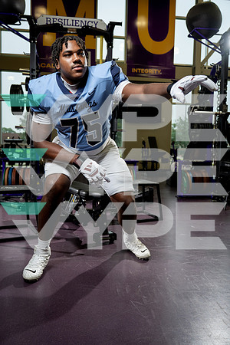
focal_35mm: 32
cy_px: 172
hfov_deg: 41.1
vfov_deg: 58.7
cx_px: 115
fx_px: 307
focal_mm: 32
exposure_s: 1/250
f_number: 4
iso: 640
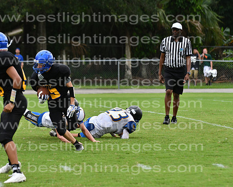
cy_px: 94
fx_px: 1655
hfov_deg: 8.0
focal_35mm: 240
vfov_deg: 6.4
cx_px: 92
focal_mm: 140
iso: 800
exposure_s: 1/2000
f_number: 3.5
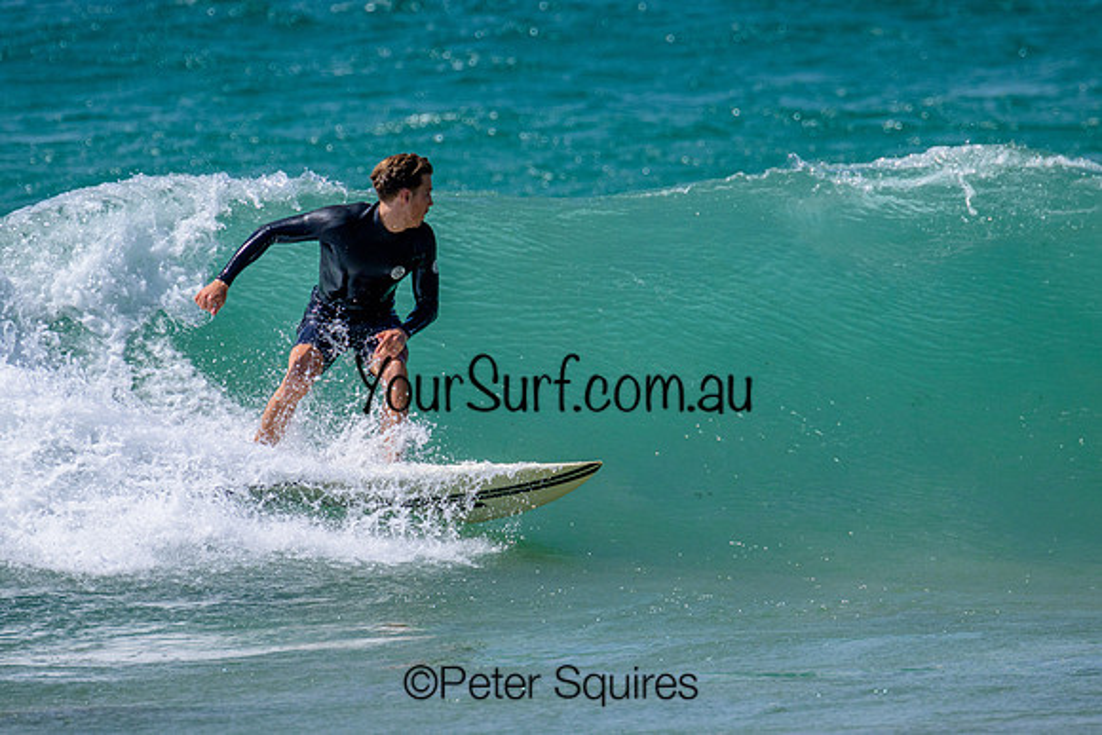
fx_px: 27355
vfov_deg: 1.5
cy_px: 410
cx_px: 552
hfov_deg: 2.3
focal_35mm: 893
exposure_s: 1/2000
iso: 1000
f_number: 11
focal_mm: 800
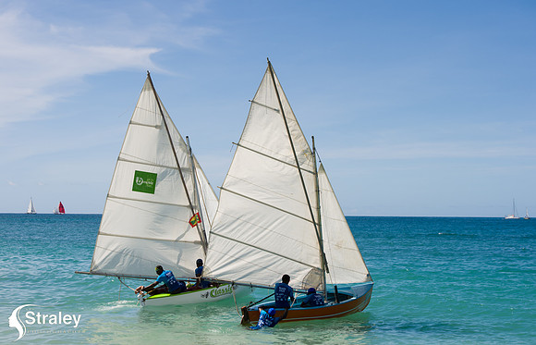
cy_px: 193
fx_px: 1125
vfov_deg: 17.4
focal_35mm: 76
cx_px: 246
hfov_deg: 26.8
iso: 100
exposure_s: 1/1000
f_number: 8
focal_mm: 70
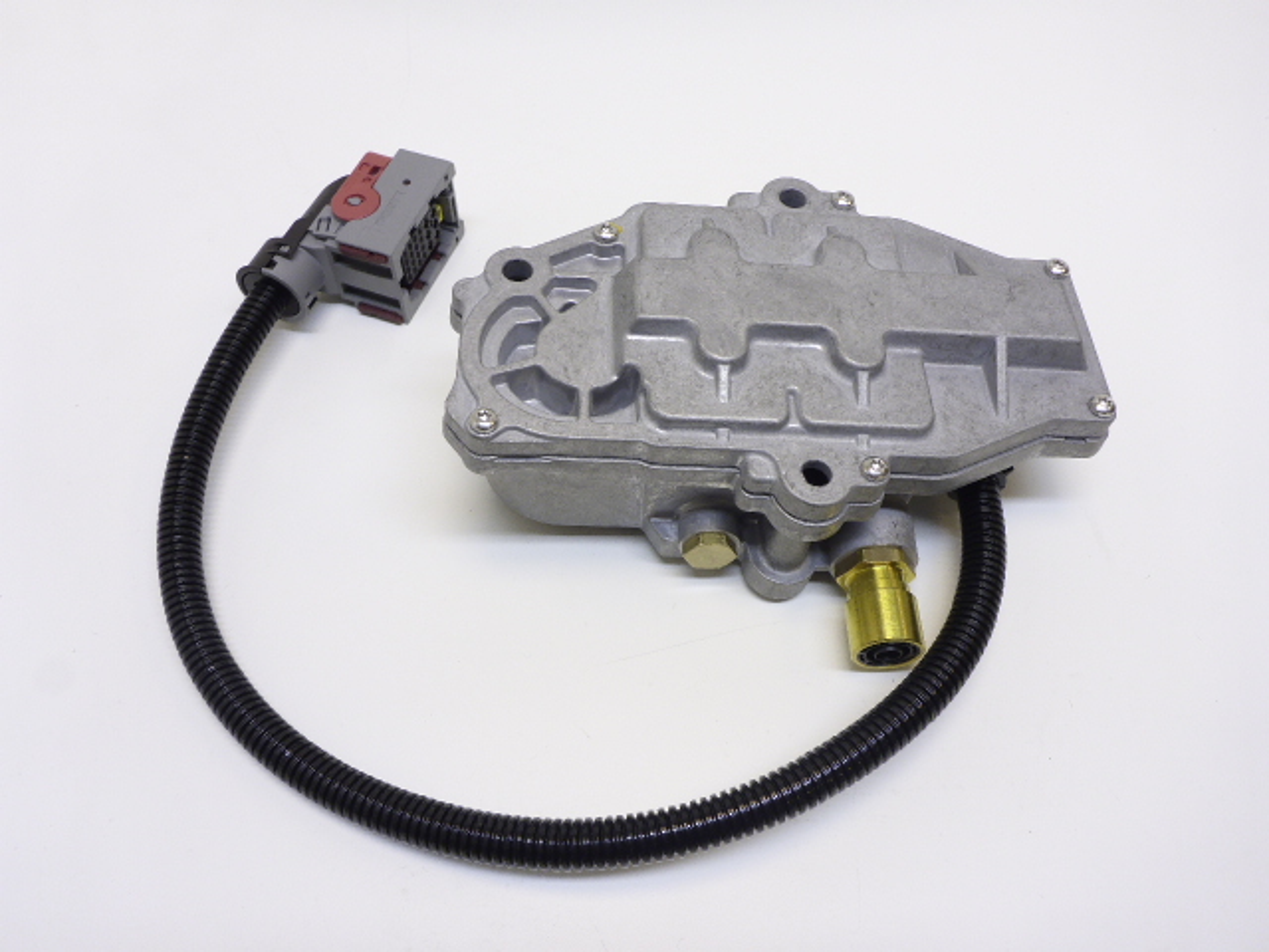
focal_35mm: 28
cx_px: 634
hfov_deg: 63.4
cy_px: 476
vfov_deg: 49.7
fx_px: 1026
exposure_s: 1/60
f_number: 3.3
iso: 125
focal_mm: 4.9
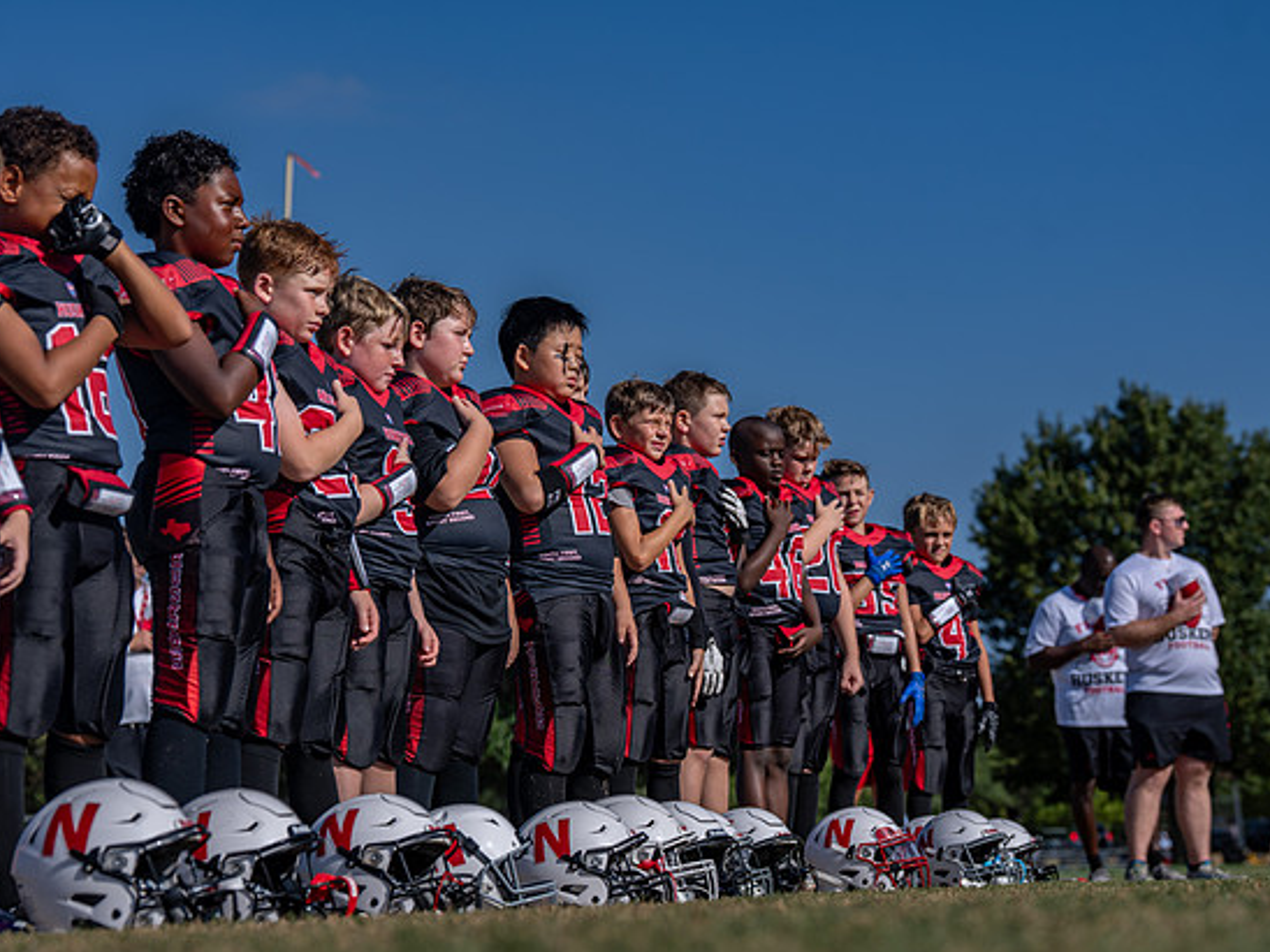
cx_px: 597
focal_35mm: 110
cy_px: 478
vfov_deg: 13.5
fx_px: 4036
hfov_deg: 17.9
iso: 100
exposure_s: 1/1250
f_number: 5
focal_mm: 97
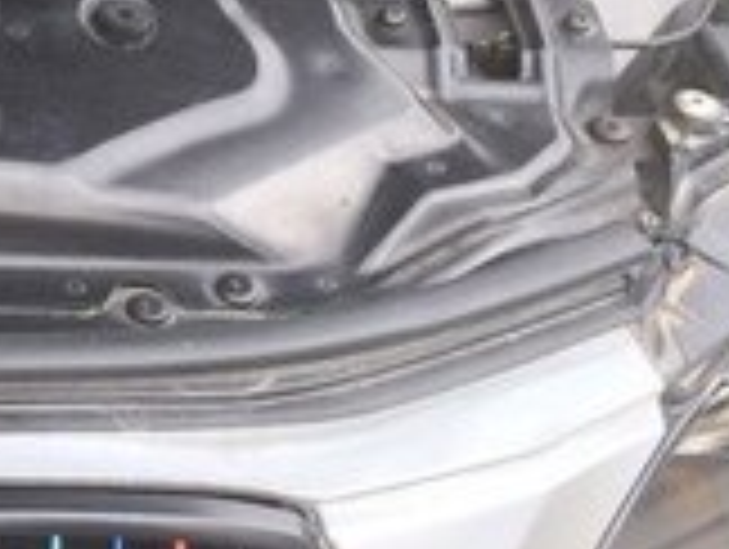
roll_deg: -1.6
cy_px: 65
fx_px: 2489
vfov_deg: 12.5
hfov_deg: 15.1
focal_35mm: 118
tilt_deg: -35.2
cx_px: -459
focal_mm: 4.15
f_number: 2.2
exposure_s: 1/302
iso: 32
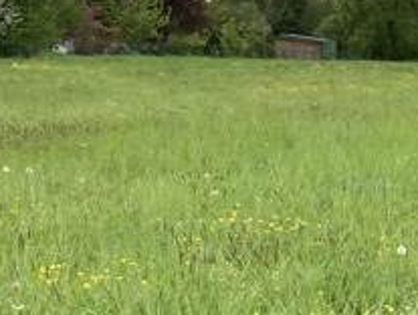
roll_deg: -2.3
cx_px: 495
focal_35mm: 108
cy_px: 291
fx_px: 1306
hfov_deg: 17.4
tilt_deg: -11.6
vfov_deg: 13.6
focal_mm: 3.99
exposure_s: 1/1043
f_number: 1.8
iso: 20
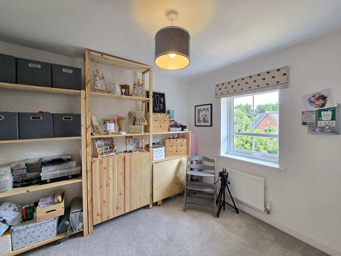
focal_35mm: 13
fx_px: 128
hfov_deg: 106.2
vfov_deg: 89.9
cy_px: 128
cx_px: 170
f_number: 2.2
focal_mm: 2.2
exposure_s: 1/50
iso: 50
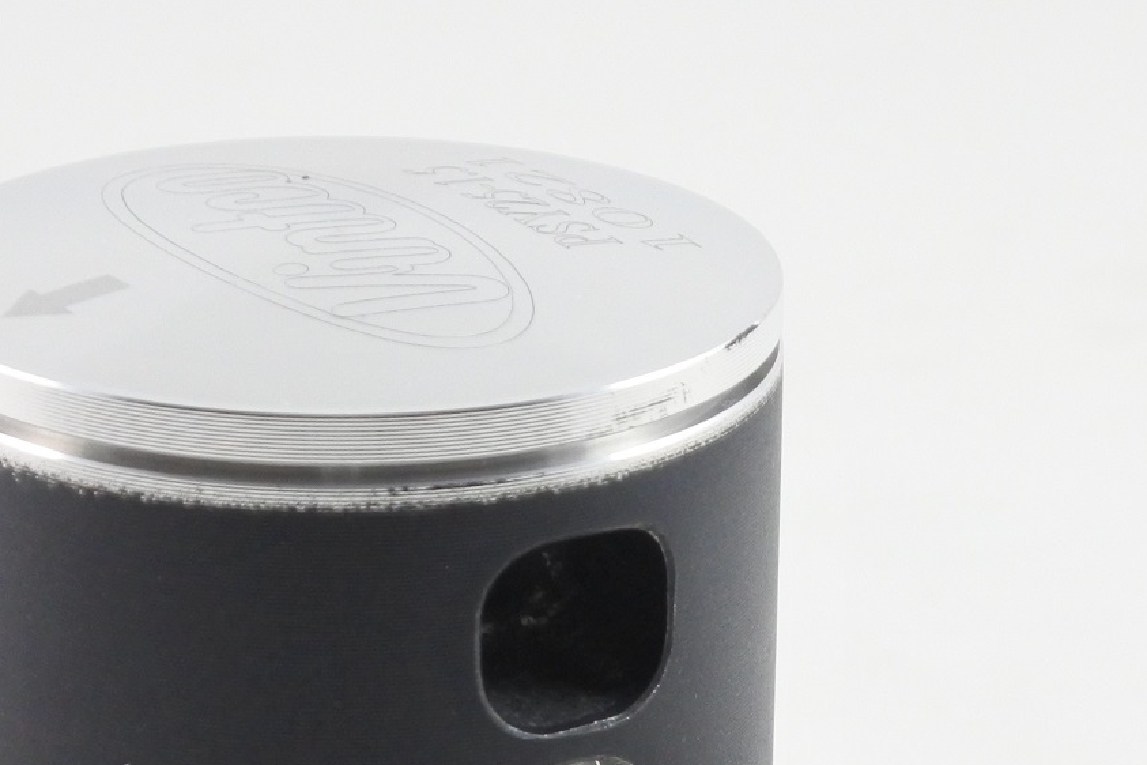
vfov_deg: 10.7
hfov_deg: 16.1
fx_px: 4046
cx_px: 341
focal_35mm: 127
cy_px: 711
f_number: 4.8
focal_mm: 20.6
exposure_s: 1/125
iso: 800
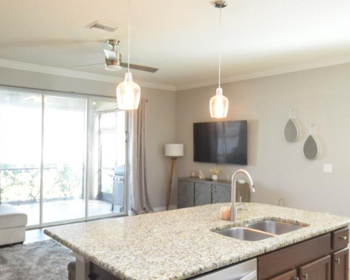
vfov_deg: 47.1
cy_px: 144
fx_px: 321
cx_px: 187
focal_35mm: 31
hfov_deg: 57.1
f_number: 4
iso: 2500
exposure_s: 1/60
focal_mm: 10
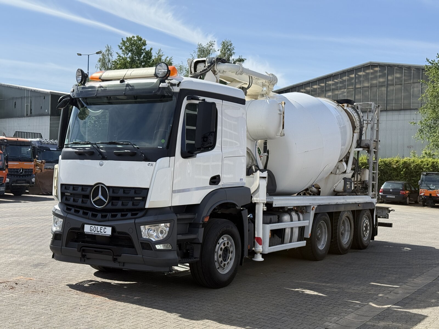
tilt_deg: +1.9
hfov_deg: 39.7
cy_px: 164
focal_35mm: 48
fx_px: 609
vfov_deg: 30.3
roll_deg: -1.8
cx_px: 220
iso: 64
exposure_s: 1/4329
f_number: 1.78
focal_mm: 6.76
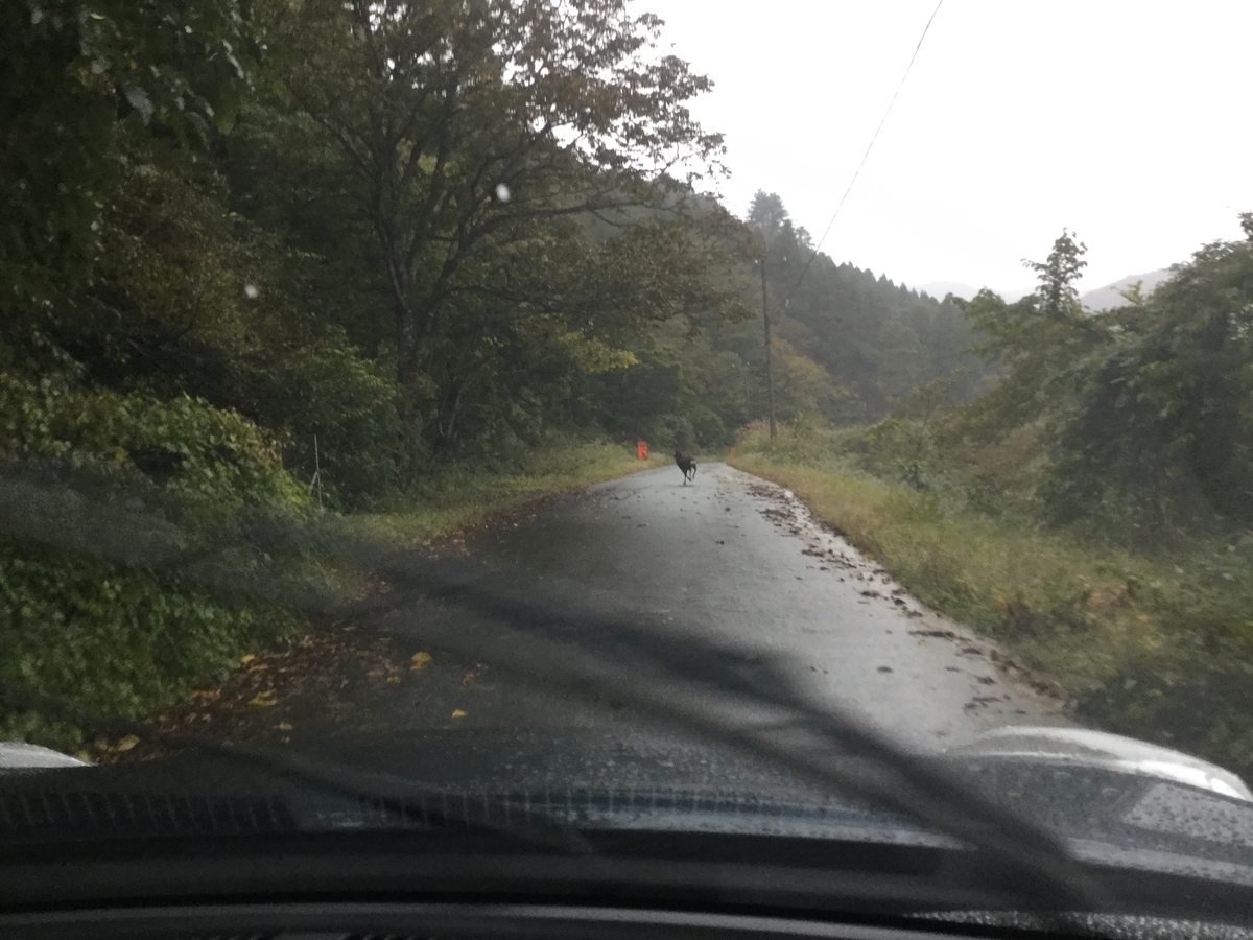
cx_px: 626
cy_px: 470
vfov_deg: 45.4
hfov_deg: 58.4
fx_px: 1122
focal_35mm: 31
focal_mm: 3.3
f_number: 2.4
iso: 64
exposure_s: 1/30
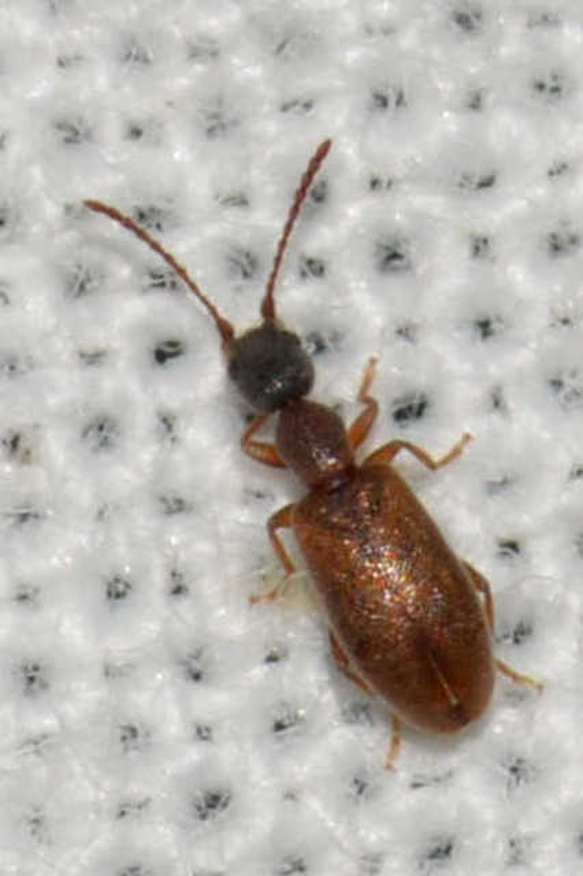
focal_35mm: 150
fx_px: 3647
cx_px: 292
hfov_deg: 9.1
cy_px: 438
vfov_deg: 13.7
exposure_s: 1/200
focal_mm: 100
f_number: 20
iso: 100
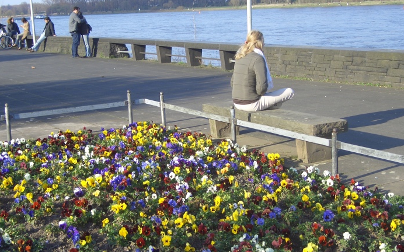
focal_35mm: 59
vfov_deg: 22.0
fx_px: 649
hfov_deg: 34.6
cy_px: 133
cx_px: 203
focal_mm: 11.4
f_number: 3.3
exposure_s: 1/320
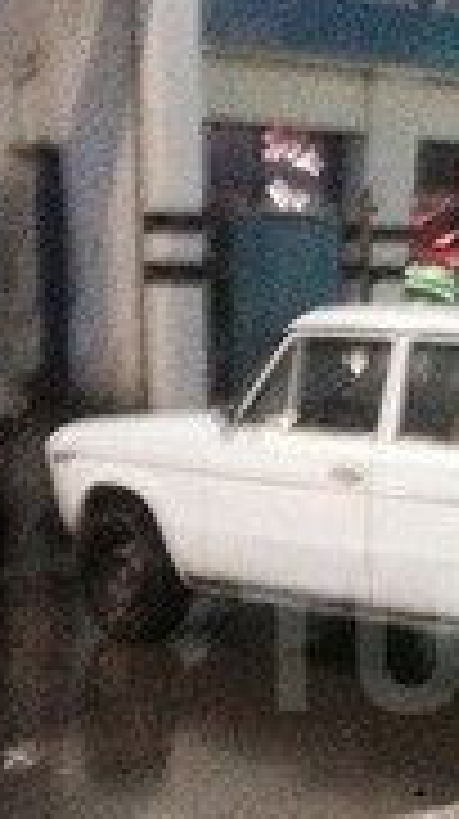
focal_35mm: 98
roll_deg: -1.1
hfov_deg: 11.8
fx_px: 2126
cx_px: 702
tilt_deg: -6.3
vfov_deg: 21.6
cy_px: 644
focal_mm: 4.12
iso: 800
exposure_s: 1/15
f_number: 2.4
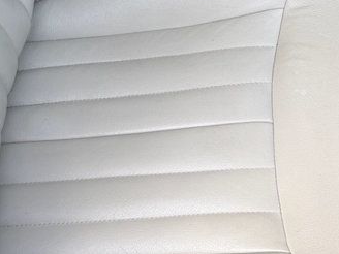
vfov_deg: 19.6
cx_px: 230
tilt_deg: -62.0
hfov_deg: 25.8
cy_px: 116
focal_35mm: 75
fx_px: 734
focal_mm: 6.76
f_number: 1.78
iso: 50
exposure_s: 1/121
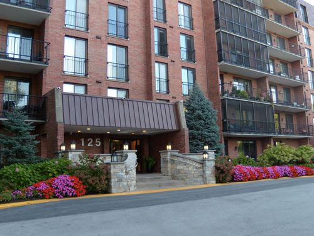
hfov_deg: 51.4
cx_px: 157
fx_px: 327
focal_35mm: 36
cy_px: 118
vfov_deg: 39.7
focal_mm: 6.4
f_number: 3.6
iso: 125
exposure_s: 1/60
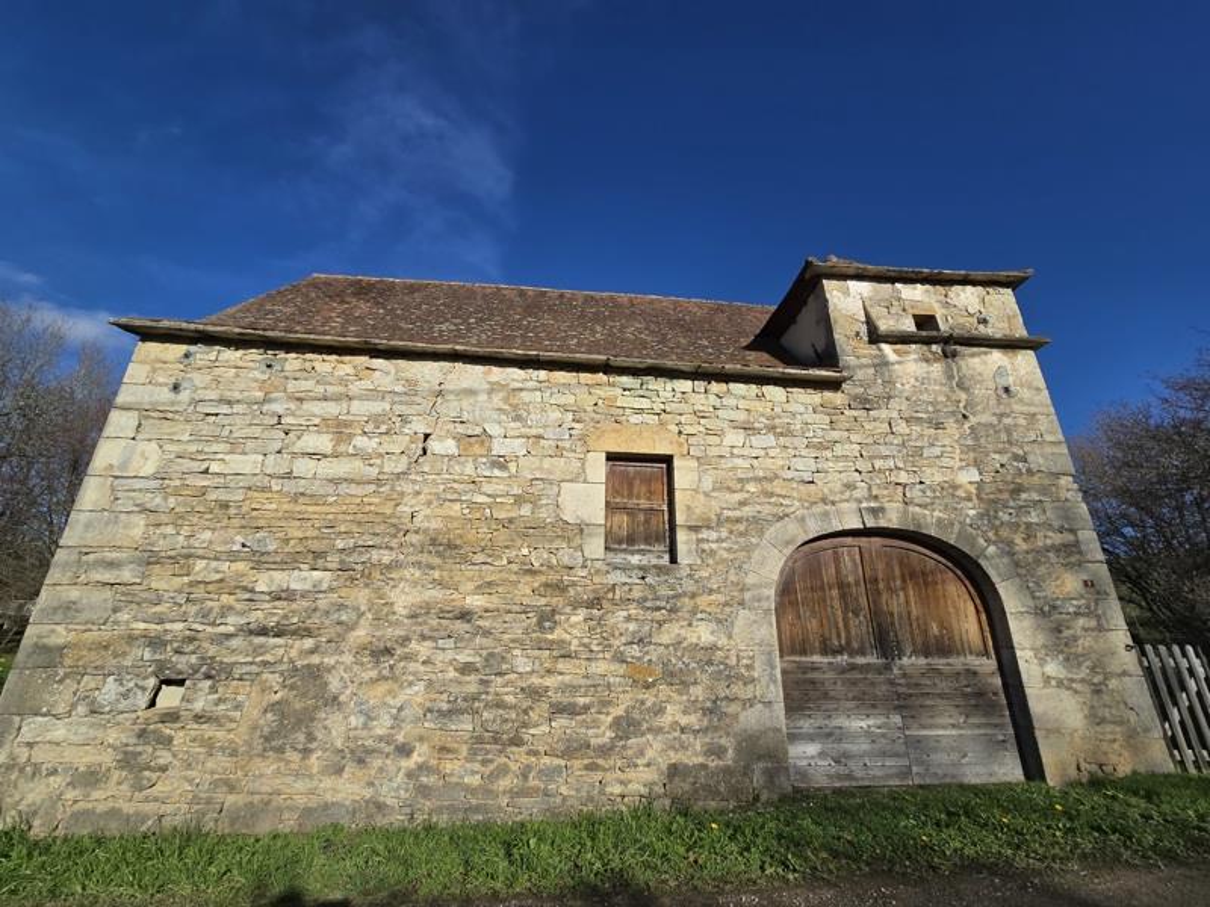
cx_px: 605
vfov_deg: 89.9
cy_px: 454
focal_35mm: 13
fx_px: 454
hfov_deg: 106.2
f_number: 2.2
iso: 50
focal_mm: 2.2
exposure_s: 1/3483
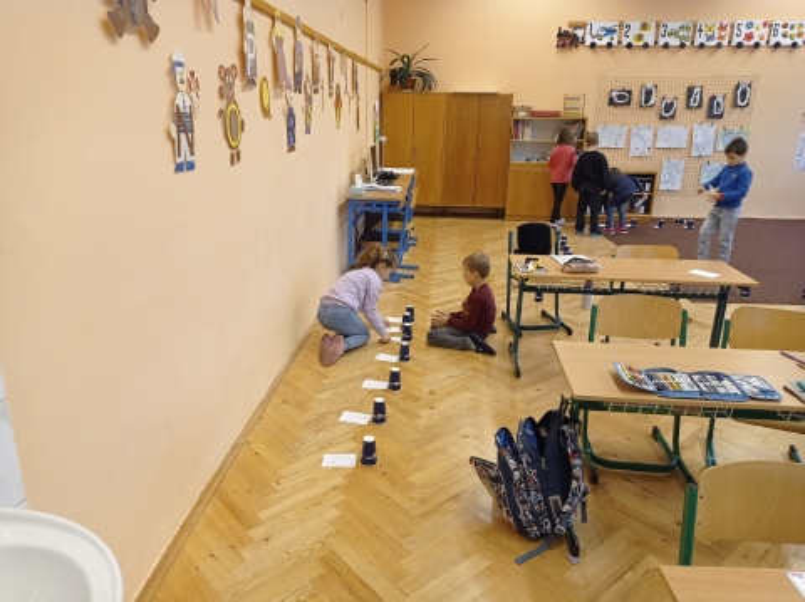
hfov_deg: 63.5
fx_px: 650
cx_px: 402
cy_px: 301
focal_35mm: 28
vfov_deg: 49.7
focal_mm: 4.74
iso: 152
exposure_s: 1/50
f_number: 1.79
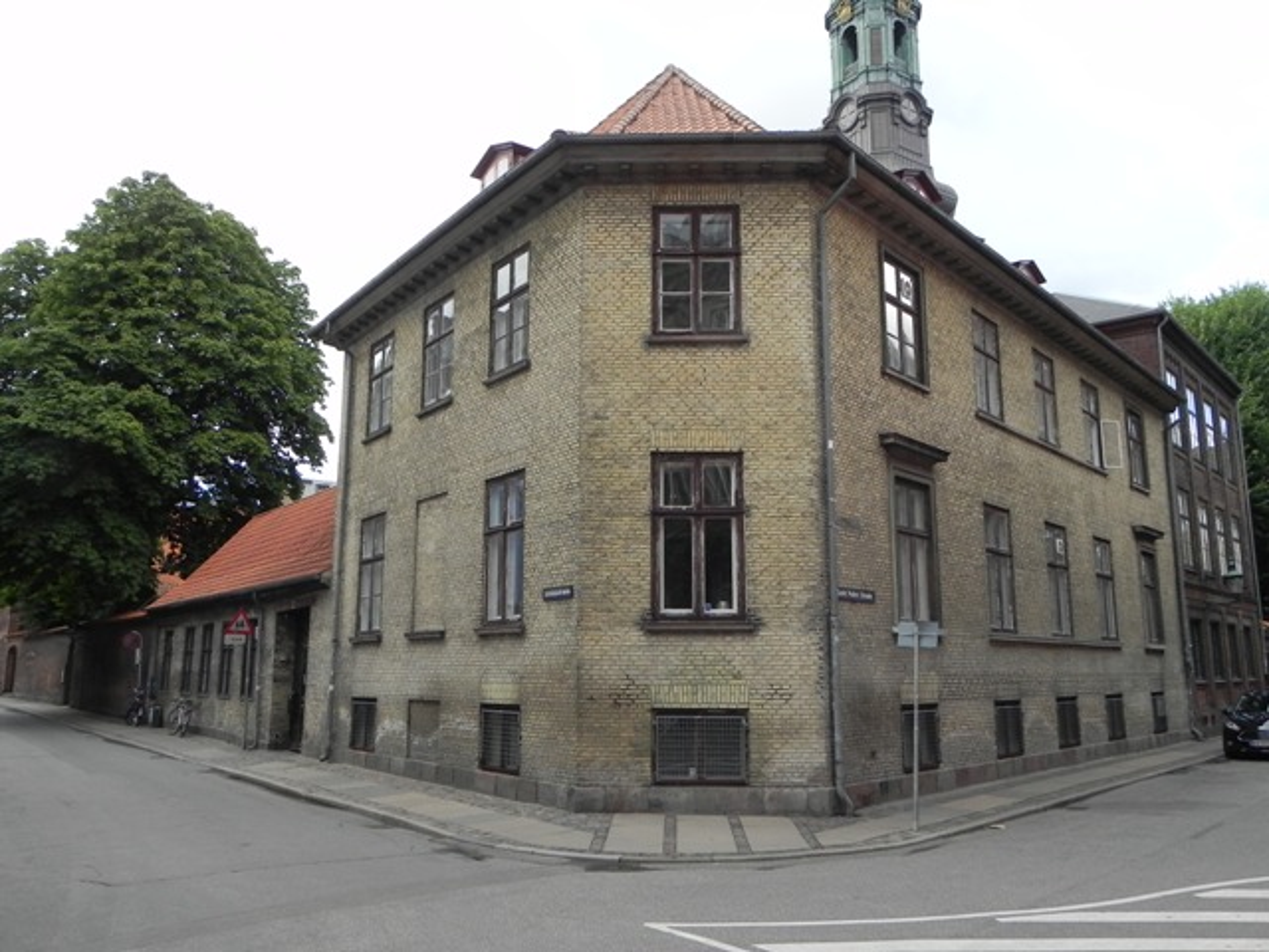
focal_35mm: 29
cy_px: 476
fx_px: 1063
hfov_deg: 61.7
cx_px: 634
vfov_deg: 48.2
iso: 160
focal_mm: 5.2
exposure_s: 1/164
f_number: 4.5
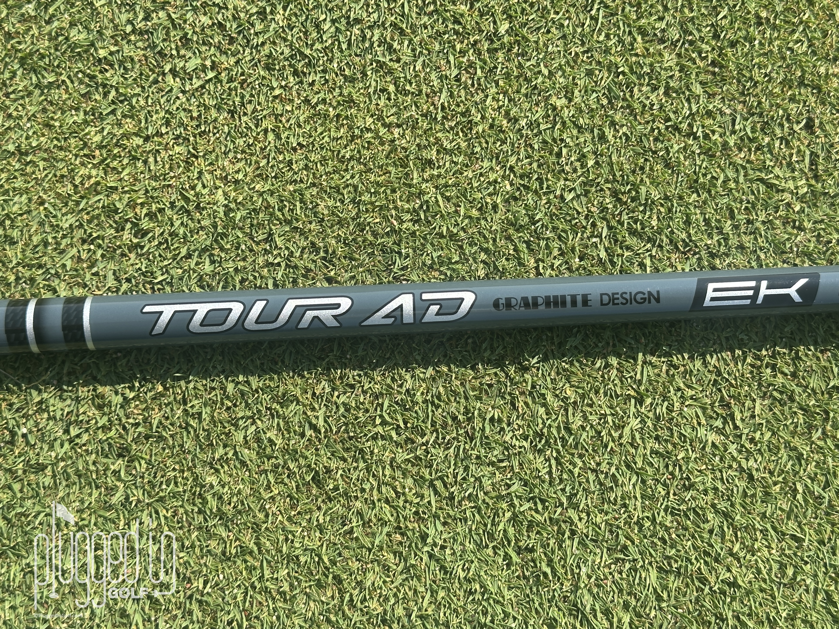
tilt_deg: -80.7
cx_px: 420
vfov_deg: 30.3
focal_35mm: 48
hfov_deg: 39.7
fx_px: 1163
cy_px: 314
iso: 64
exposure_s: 1/2160
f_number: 1.78
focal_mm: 6.86
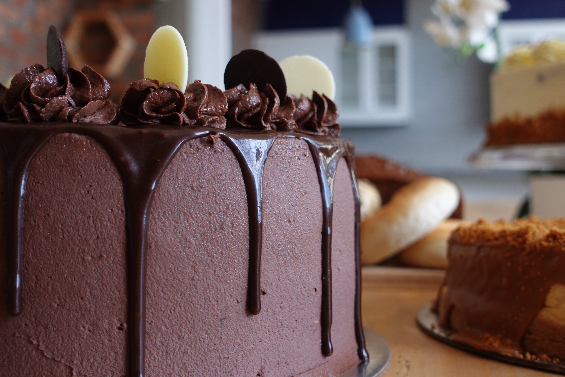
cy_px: 188
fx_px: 722
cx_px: 282
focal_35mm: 46
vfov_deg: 29.2
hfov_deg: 42.7
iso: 125
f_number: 2.8
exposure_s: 1/60
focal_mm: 17.37
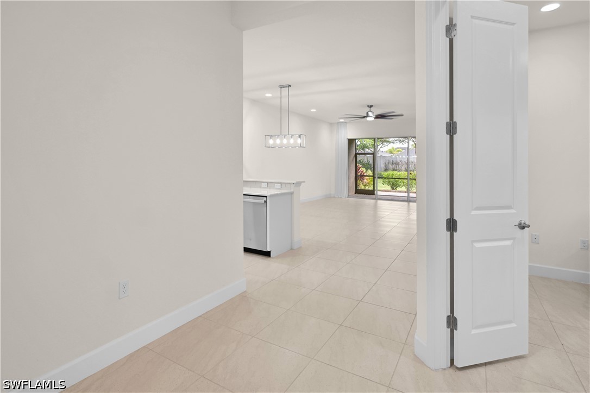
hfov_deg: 90.0
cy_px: 196
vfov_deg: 67.4
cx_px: 295
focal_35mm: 18
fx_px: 295
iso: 100
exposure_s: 1/30
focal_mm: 12
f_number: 3.5
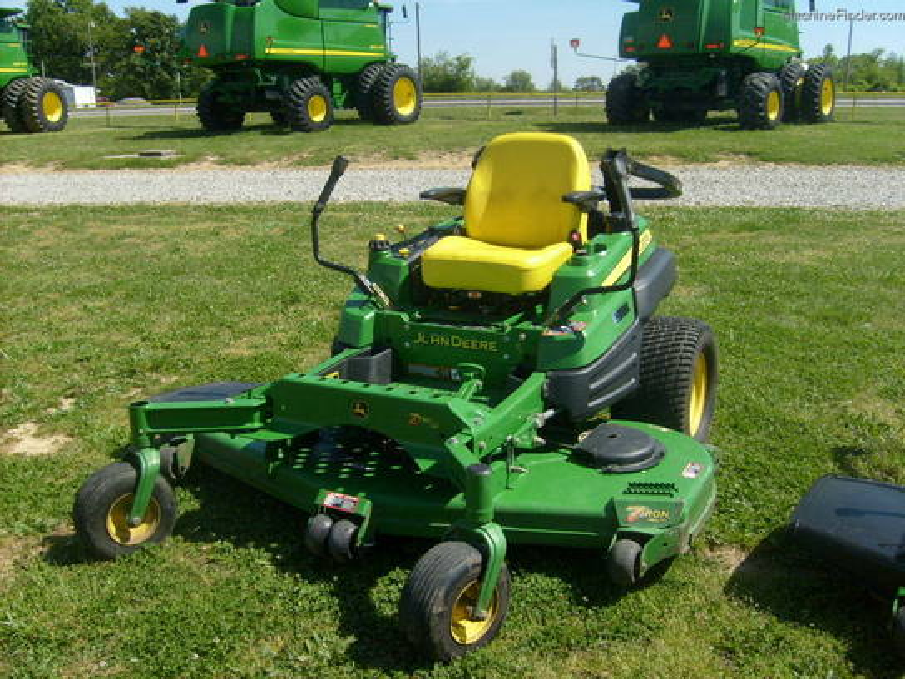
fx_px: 915
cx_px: 452
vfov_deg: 40.7
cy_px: 340
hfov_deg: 52.6
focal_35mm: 35
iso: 80
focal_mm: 5.8
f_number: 7.1
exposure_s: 1/250
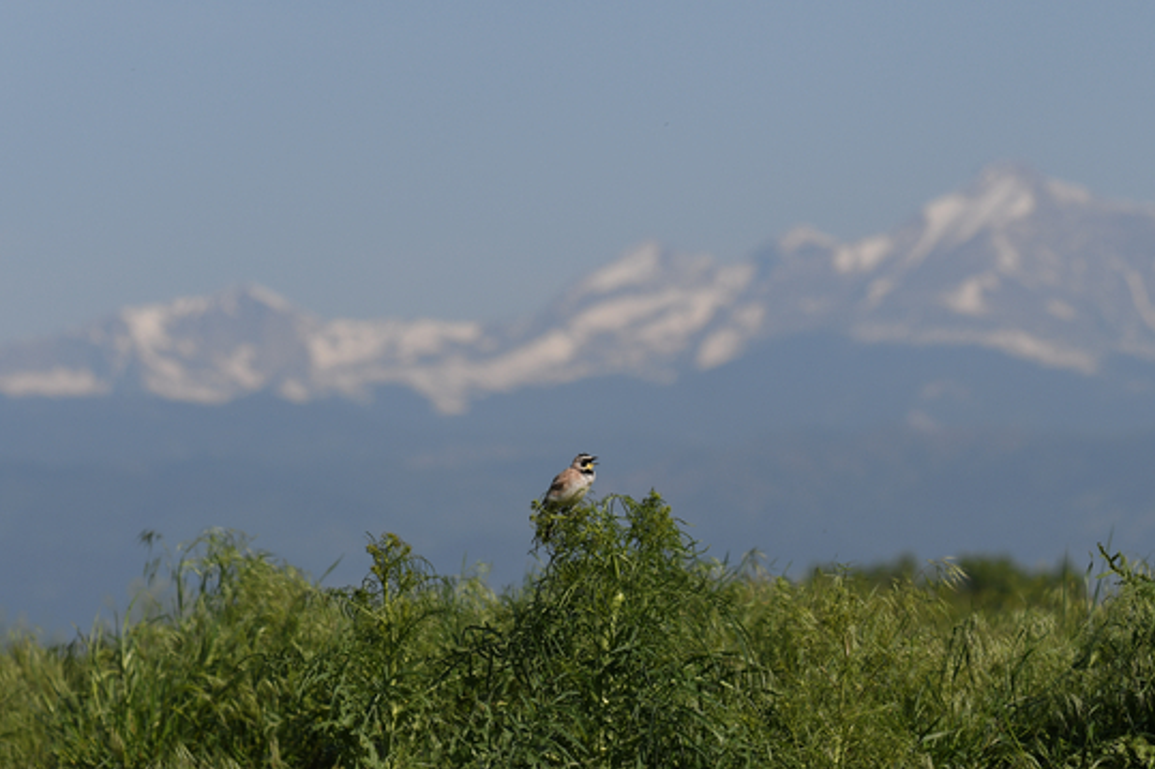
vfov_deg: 3.4
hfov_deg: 5.1
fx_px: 12989
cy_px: 384
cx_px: 579
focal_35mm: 405
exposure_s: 1/400
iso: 100
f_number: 10
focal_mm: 260
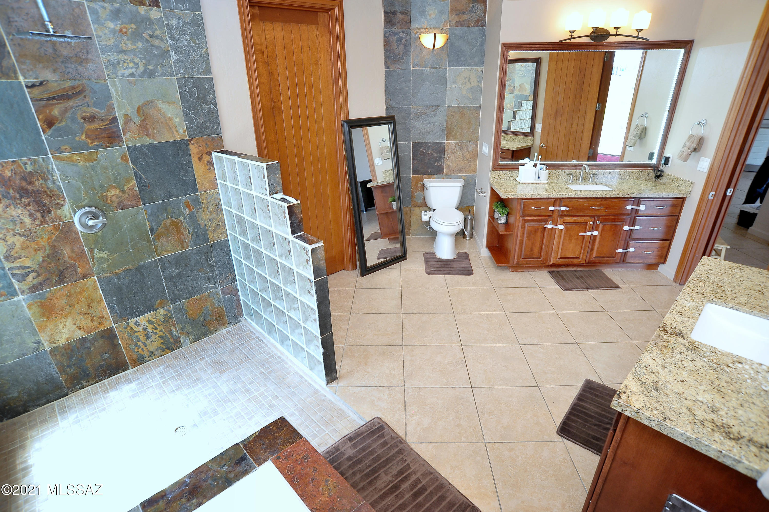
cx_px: 384
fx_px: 384
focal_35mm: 18
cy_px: 256
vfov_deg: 67.3
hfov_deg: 90.0
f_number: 8
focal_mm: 18
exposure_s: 1/40
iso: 640
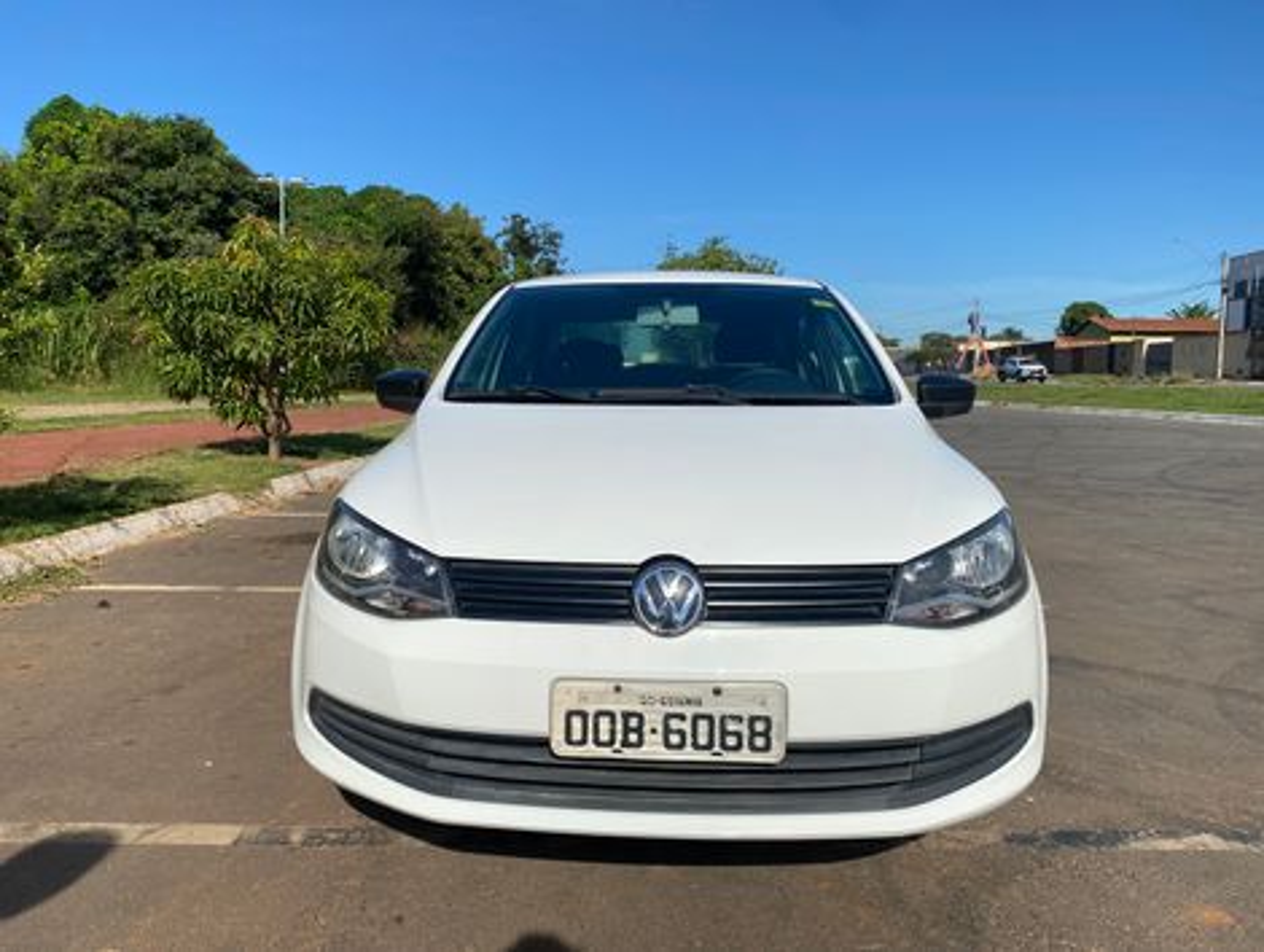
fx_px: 951
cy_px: 476
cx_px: 632
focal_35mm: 26
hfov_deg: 67.2
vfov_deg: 53.2
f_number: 1.8
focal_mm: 4.25
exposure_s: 1/5495
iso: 32
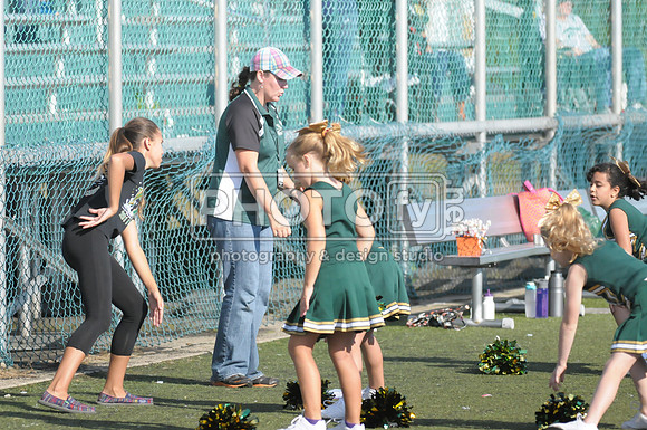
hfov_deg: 6.9
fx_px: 5384
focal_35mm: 300
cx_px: 324
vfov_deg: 4.6
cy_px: 215
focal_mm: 200
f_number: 4
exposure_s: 1/6400
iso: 1600
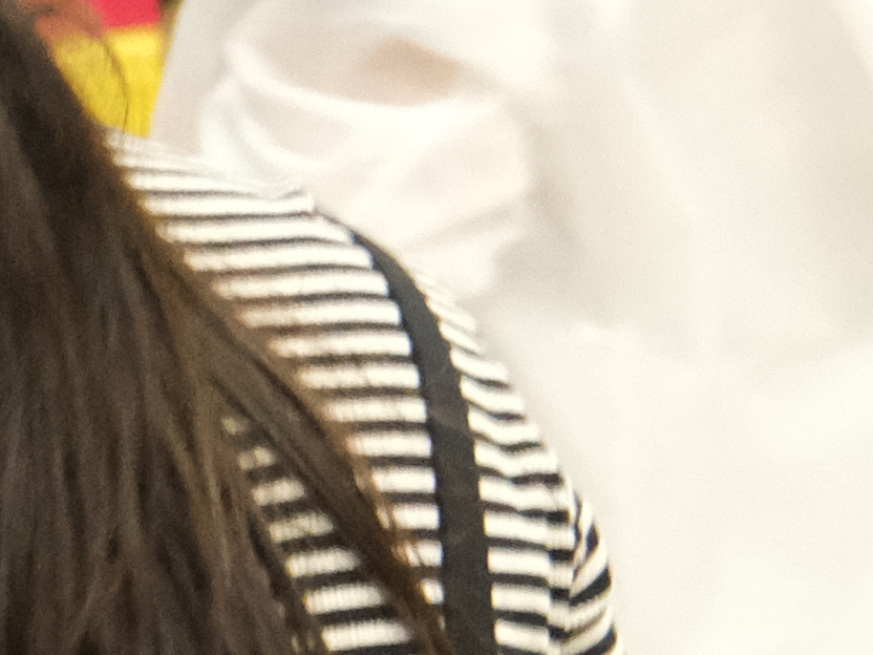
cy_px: 49
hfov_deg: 2.6
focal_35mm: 757
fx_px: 19091
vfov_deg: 2.0
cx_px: -78
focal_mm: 70
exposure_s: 1/180
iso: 8000
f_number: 4
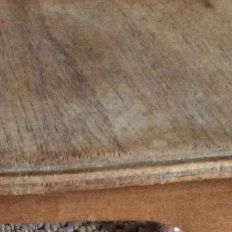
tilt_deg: -37.7
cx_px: -17
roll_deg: +1.1
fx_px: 796
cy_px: 271
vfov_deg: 16.0
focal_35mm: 105
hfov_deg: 16.1
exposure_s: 1/17
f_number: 2.4
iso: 640
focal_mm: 3.3
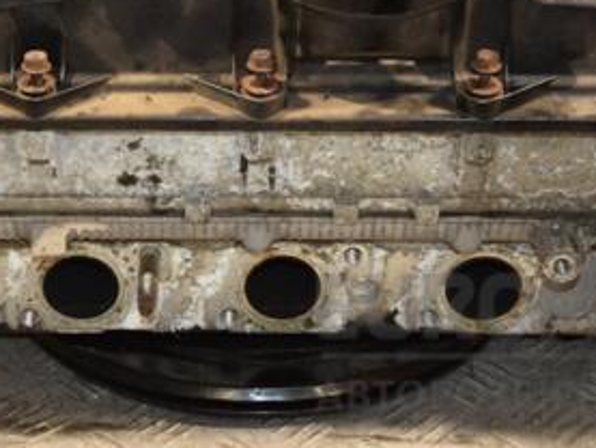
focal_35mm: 125
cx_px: 275
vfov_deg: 11.8
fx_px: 2153
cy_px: 19
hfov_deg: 15.8
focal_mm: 40
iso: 800
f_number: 4.8
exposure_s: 1/100
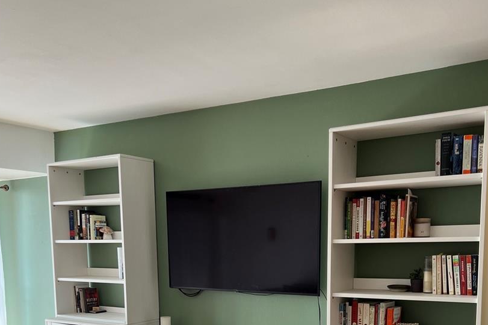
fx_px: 542
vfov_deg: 31.3
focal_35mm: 40
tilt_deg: -7.1
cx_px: 242
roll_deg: +0.9
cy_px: 312
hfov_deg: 48.5
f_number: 1.5
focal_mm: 5.7
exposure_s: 1/60
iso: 64
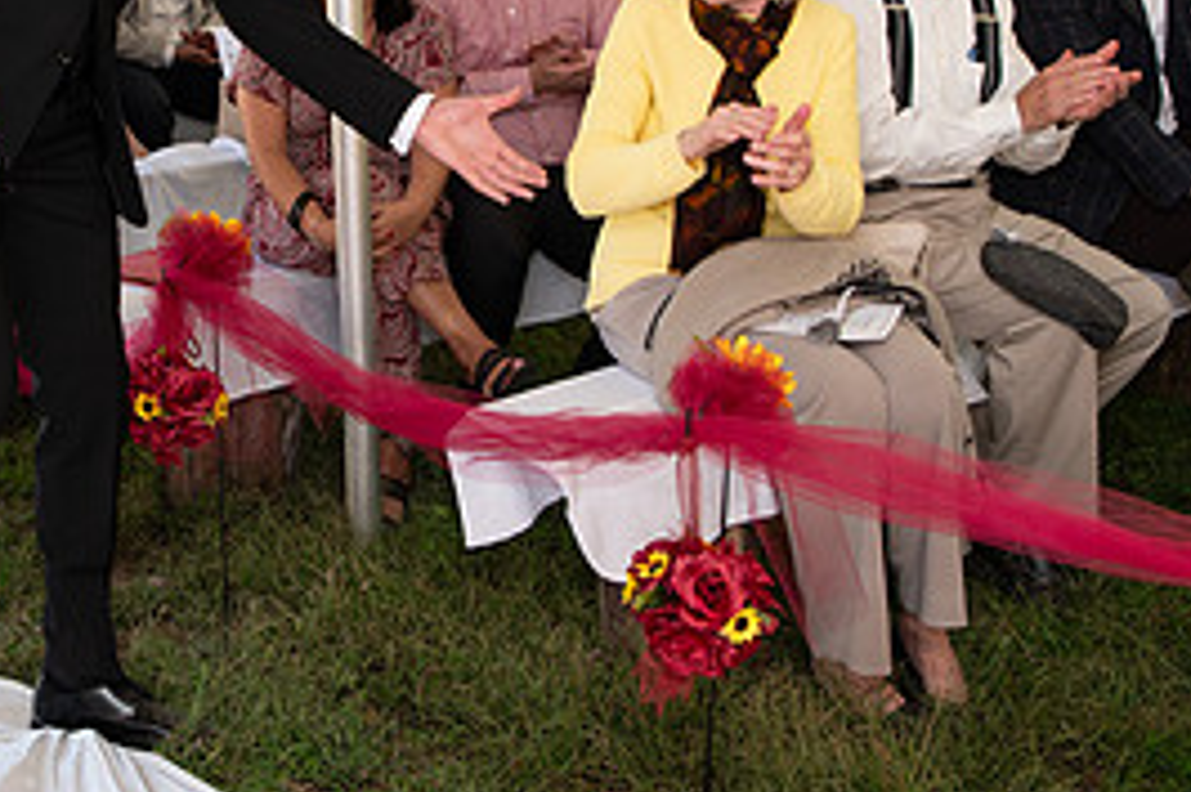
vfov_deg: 22.1
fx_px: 1984
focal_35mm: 60
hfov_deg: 32.5
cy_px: 97
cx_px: 235
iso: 320
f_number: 3.2
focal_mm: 24
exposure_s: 1/200
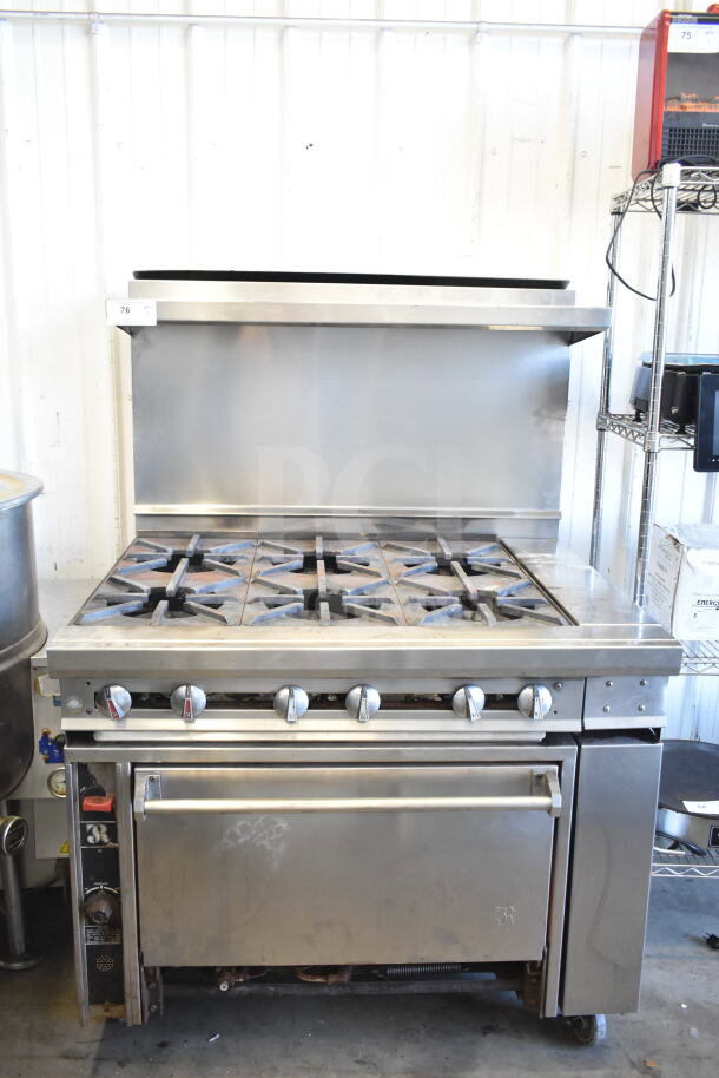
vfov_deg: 59.5
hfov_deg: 41.7
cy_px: 539
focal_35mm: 32
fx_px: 943
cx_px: 360
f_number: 3.8
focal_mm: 21
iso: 1600
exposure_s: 1/100
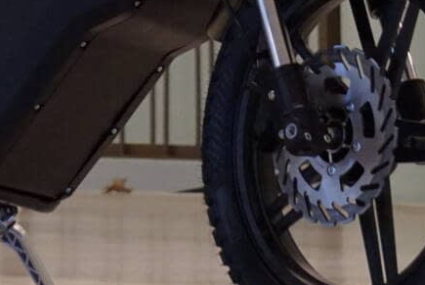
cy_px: -66
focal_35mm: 412
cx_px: 84
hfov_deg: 5.0
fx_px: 4869
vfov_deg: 3.3
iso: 2500
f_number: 5
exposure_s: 1/160
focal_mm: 74
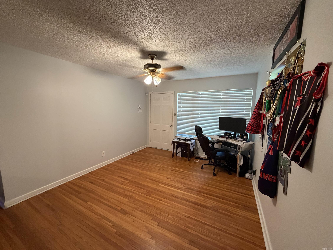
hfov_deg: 102.1
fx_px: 135
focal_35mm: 14
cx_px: 166
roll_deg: -0.9
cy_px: 125
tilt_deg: -6.9
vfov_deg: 85.7
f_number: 2.2
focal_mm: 2.22
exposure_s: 1/60
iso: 500
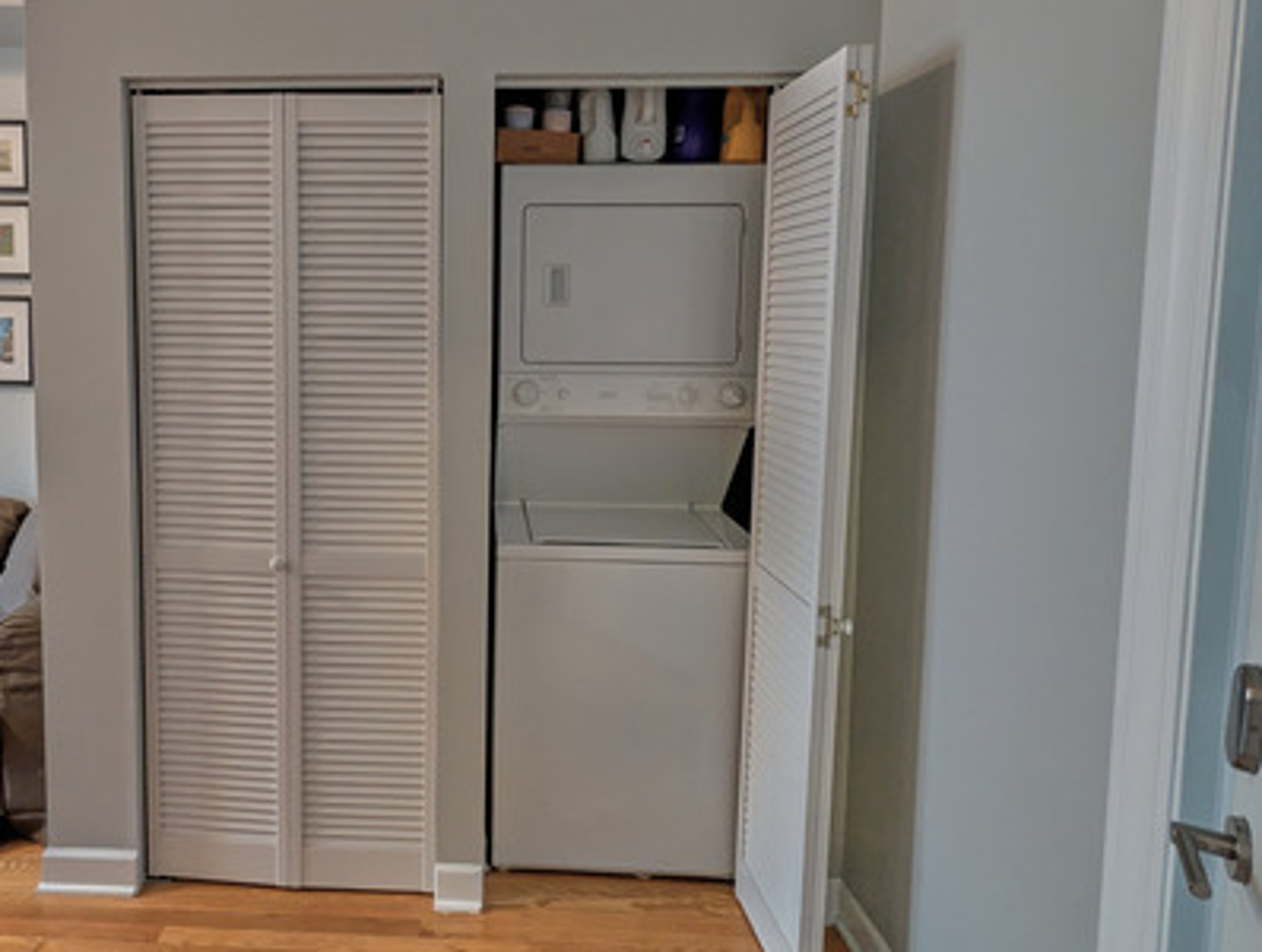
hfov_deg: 79.2
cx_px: 431
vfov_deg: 65.5
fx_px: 730
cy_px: 381
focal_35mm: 20
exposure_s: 1/24
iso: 207
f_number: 1.7
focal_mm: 2.02
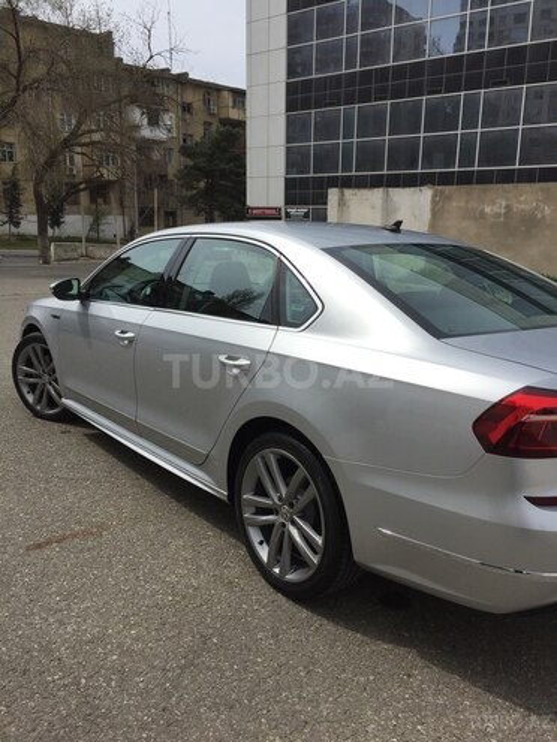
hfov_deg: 48.2
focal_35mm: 29
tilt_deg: -13.8
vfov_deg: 61.7
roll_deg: -0.9
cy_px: 371
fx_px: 622
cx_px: 278
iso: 32
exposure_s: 1/3597
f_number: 2.2
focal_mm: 4.15
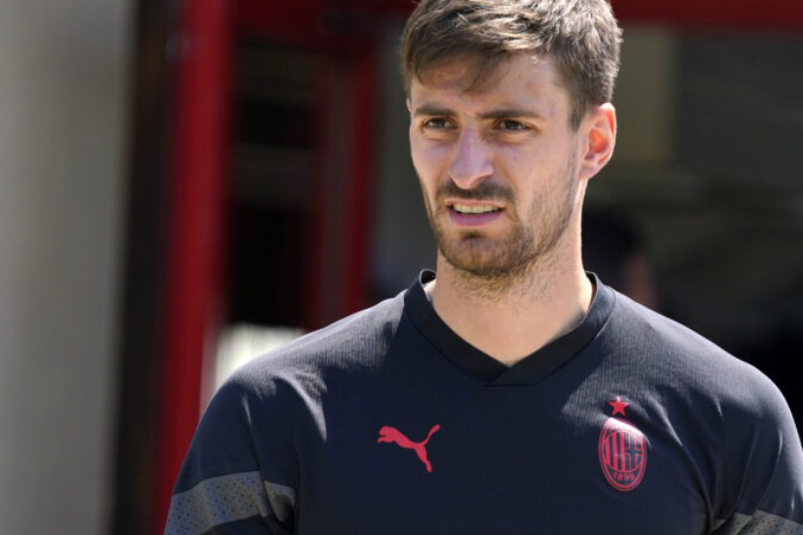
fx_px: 17241
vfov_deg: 1.8
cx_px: 523
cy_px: 293
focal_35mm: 773
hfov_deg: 2.7
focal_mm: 512
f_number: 6.3
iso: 320
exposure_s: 1/800
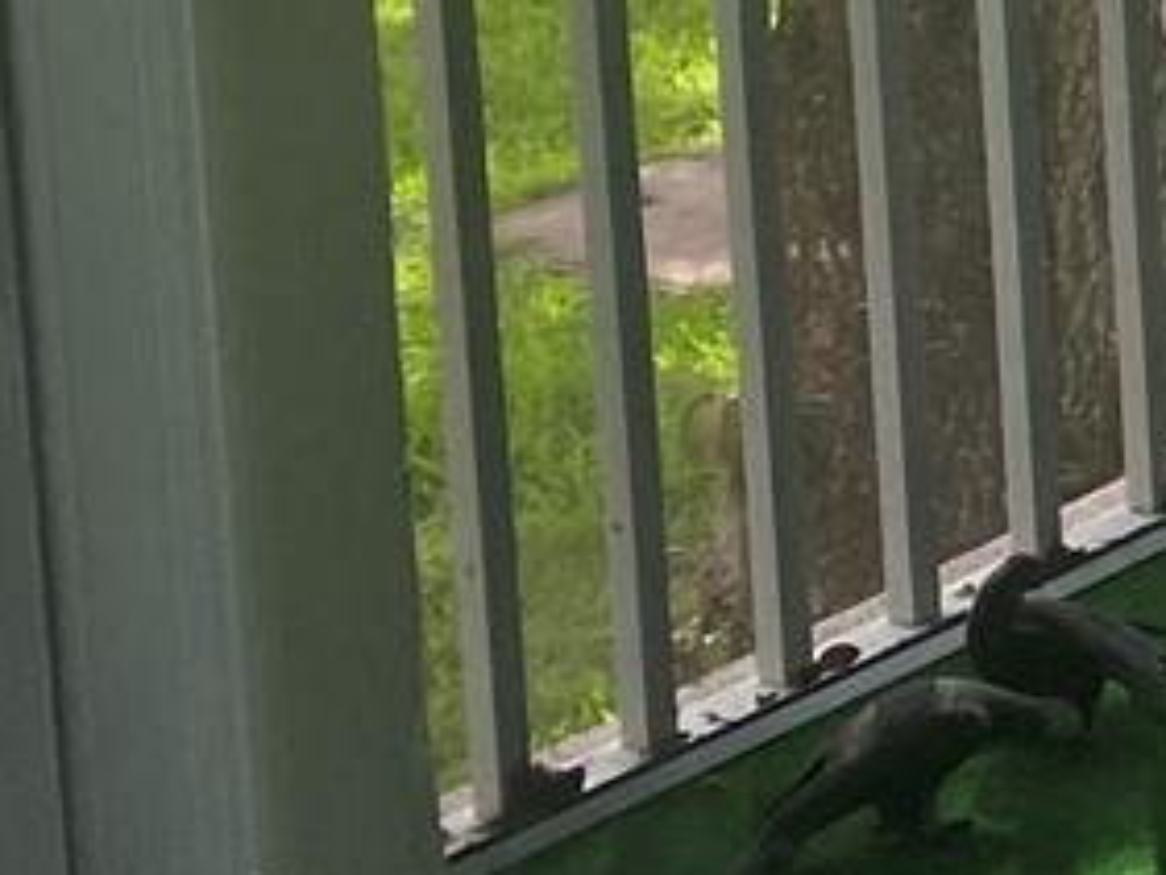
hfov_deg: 10.4
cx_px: 3249
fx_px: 4987
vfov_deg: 9.4
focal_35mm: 148
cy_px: -834
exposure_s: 1/273
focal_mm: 4.25
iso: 32
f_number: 1.8
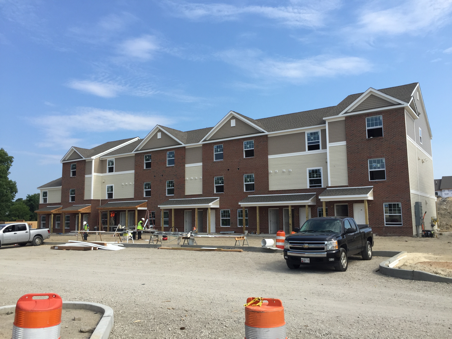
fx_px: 379
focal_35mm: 29
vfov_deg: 48.2
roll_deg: -0.2
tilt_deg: +5.9
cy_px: 170
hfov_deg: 61.7
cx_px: 226
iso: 32
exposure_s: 1/1582
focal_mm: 4.15
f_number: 2.2
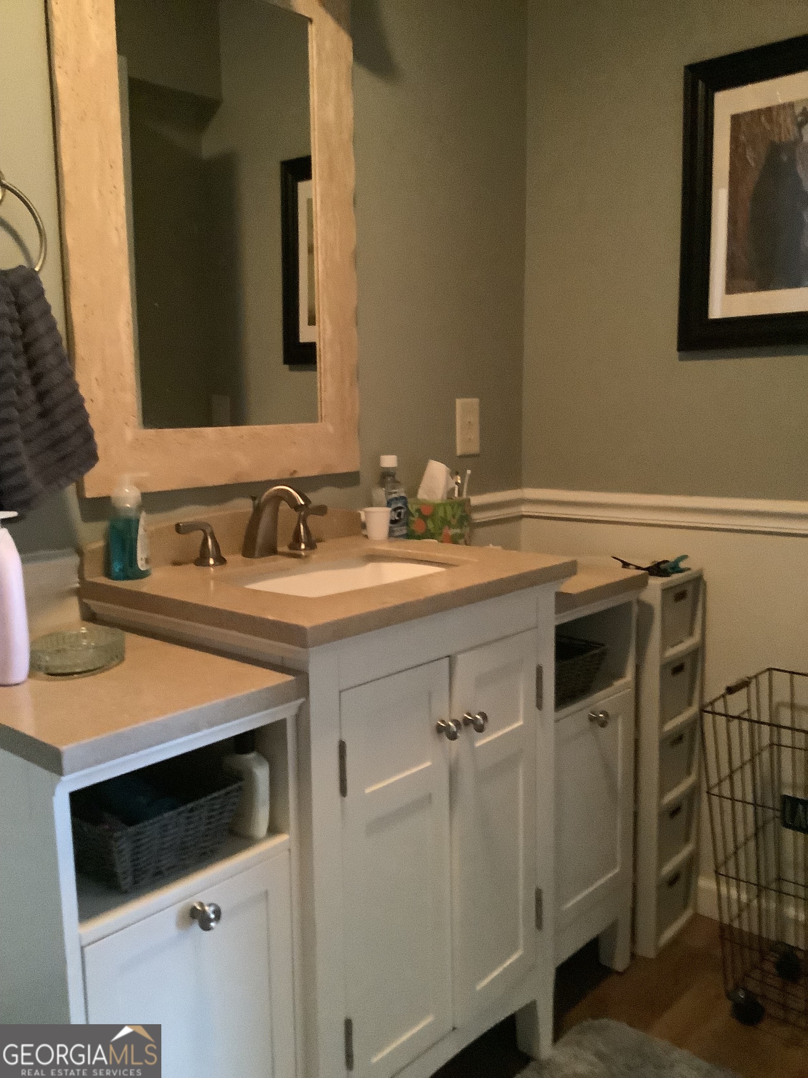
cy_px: 539
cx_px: 404
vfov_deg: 58.4
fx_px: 965
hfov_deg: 45.4
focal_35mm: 31
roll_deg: +0.7
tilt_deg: -8.7
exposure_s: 1/17
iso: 800
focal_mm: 3.3
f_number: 2.4
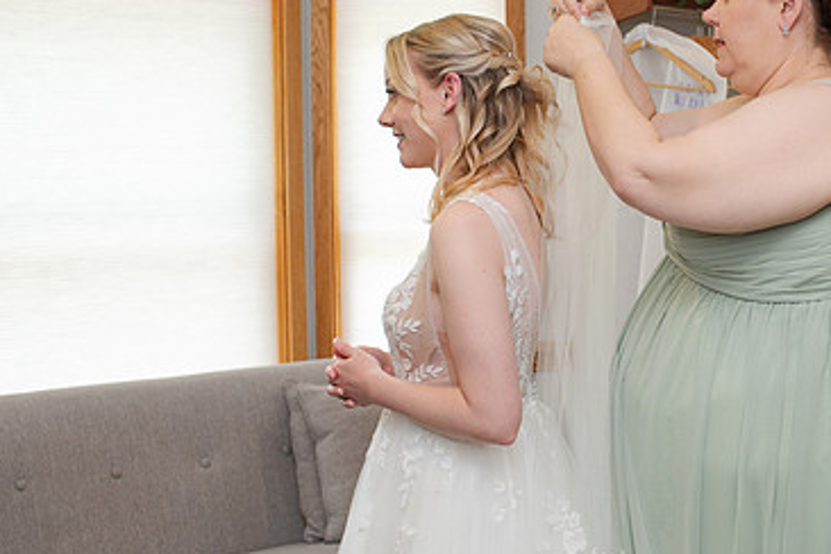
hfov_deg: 31.3
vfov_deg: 21.6
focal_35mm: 63
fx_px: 1454
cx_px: 636
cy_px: 232
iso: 800
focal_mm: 35
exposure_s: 1/200
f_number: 3.5
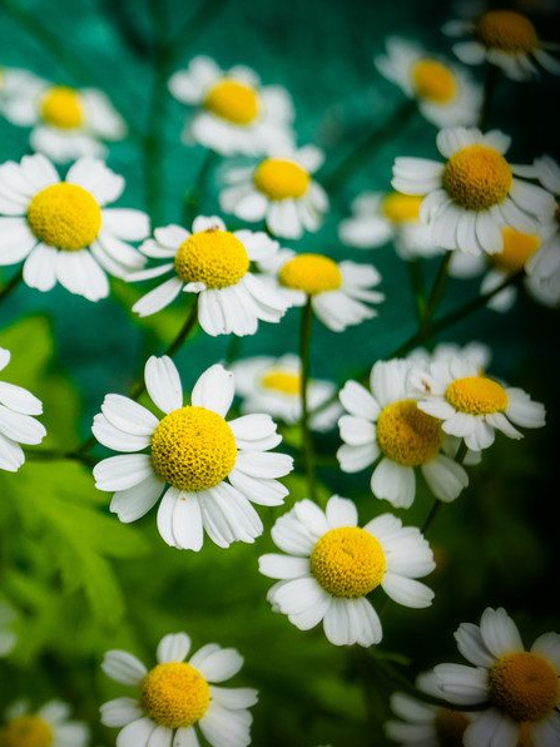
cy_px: 372
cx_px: 16
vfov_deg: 16.5
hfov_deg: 12.3
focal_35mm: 120
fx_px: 2582
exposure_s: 1/200
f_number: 6.3
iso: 100
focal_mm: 55
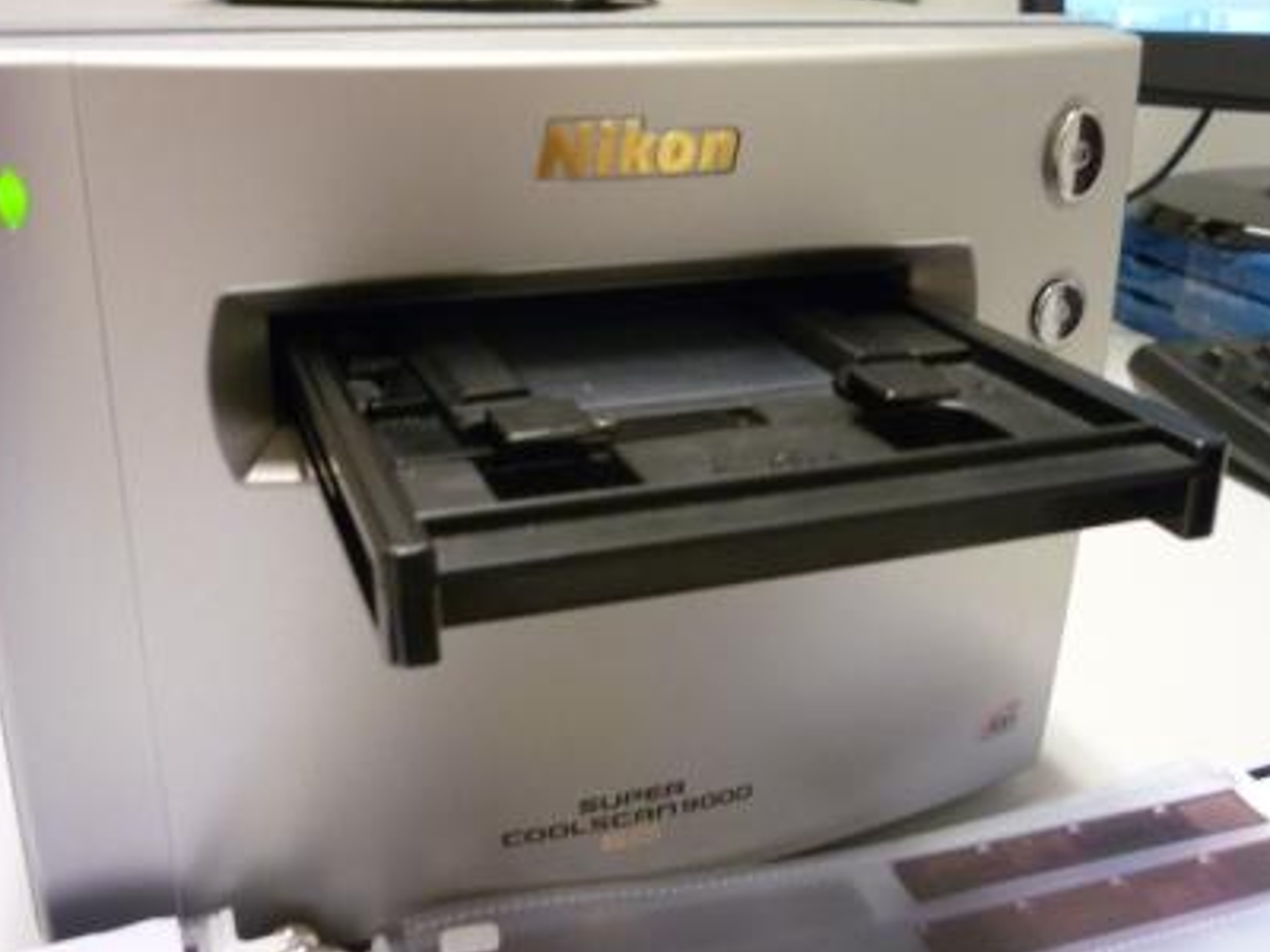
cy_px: 457
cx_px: 676
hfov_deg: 50.1
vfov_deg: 38.7
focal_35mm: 37
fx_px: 1357
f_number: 2.8
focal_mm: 5.5
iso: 400
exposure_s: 1/20
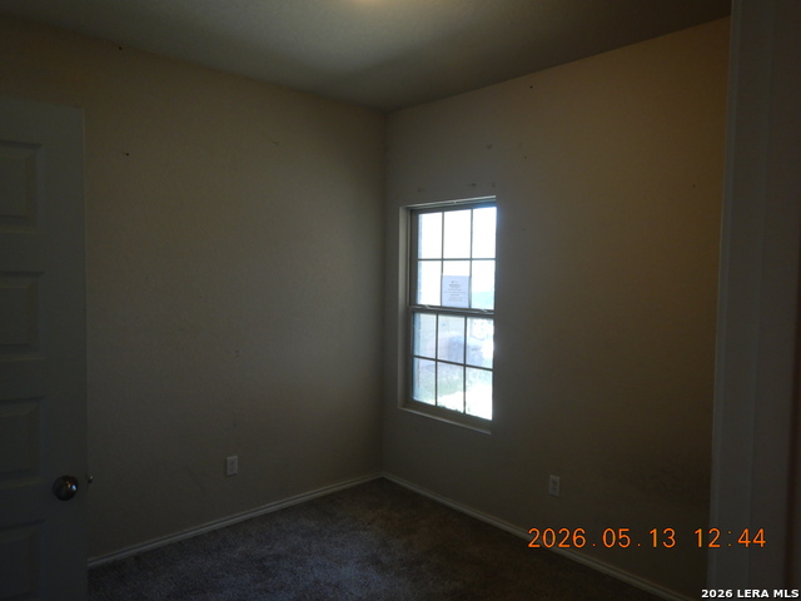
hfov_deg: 71.6
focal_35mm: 24
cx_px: 400
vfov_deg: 56.8
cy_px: 300
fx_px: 555
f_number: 2.8
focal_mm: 4.3
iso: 125
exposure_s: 1/50
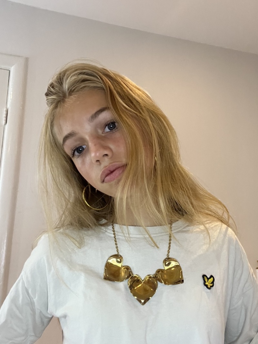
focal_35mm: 30
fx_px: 298
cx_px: 129
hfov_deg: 46.8
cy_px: 172
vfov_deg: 60.0
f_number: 2.2
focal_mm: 2.71
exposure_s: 1/49
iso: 400
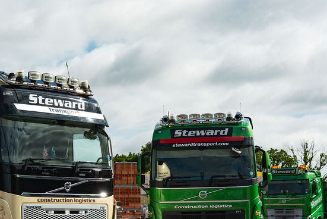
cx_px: 96
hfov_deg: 25.8
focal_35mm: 78
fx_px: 709
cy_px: 155
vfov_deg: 17.4
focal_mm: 42
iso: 160
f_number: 5.6
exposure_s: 1/400
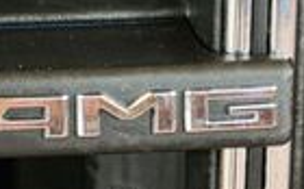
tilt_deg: -16.1
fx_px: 1927
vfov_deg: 5.6
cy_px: 152
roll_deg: -1.0
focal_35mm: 233
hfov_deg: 9.0
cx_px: 87
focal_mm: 6.76
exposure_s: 1/97
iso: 200
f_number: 1.78
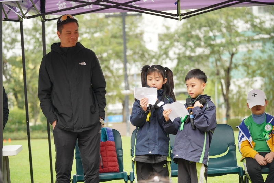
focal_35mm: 142
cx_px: 137
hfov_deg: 14.5
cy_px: 92
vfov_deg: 9.7
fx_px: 1080
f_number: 5.6
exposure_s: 1/200
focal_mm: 142
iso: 2000
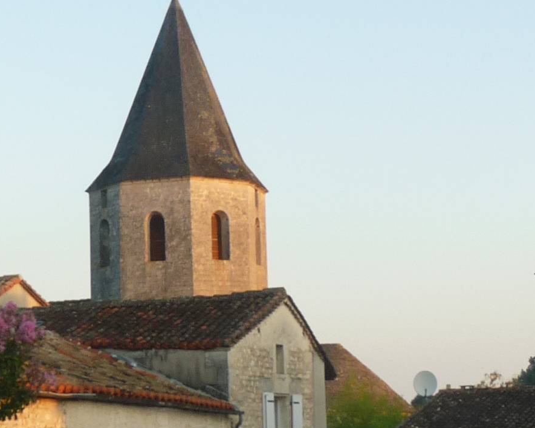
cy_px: 285
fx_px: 1789
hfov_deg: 17.0
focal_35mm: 113
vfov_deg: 13.6
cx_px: 209
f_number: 4
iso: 100
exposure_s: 1/125
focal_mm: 6.5
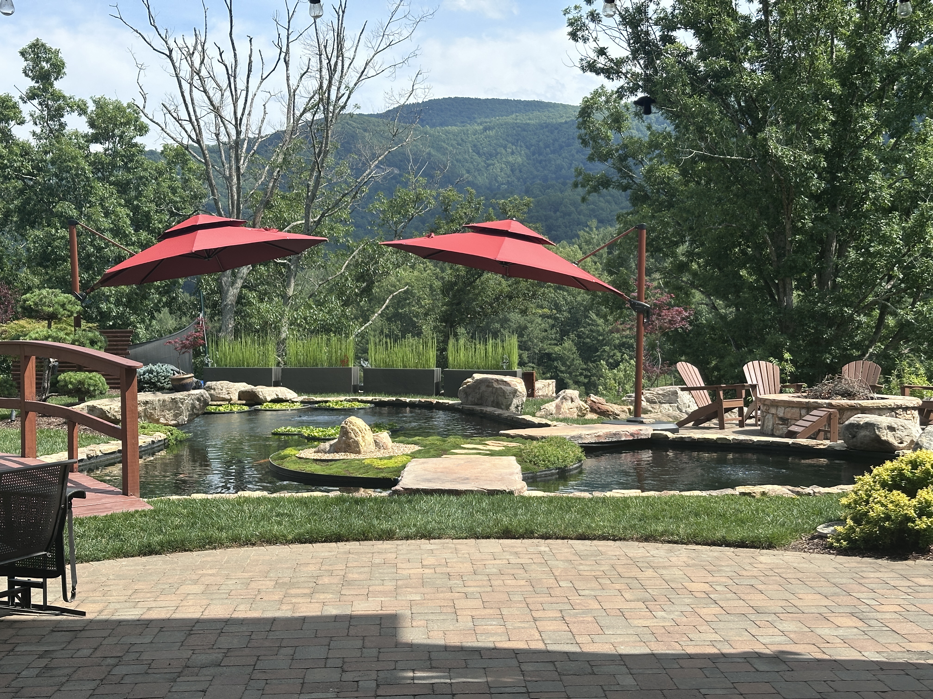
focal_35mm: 48
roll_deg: +0.7
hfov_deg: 39.7
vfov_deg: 30.3
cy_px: 350
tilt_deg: -2.4
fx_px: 1294
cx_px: 466
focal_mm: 6.86
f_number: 1.78
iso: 64
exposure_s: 1/1721
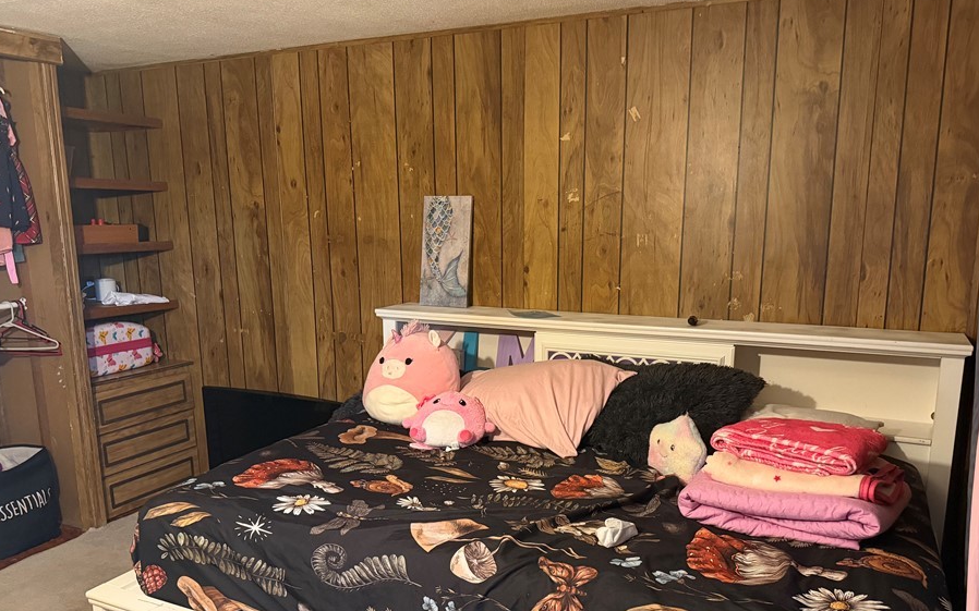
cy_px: 367
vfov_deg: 42.9
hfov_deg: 64.6
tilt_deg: -12.3
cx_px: 485
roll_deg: +1.2
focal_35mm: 29
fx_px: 774
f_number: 1.78
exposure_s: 1/40
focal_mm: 6.76
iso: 800
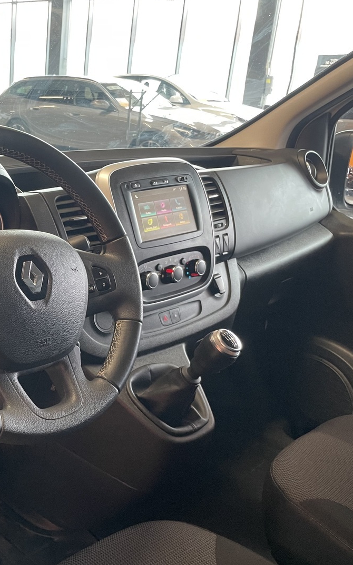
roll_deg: -1.6
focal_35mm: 37
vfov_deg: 52.8
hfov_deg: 31.6
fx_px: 570
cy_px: 281
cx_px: -6
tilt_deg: -19.3
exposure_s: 1/60
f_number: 1.6
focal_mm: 4.2
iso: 250
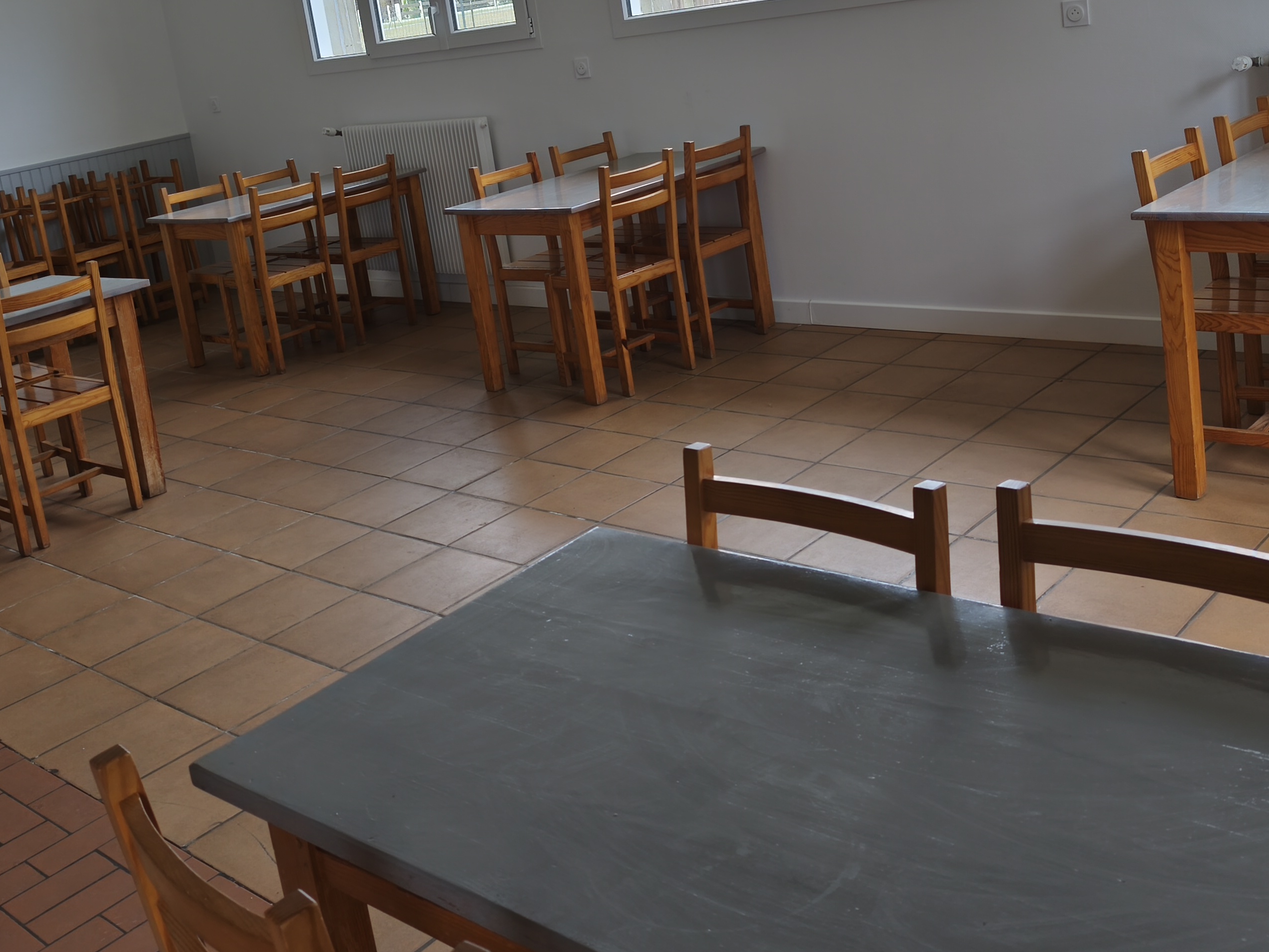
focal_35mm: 37
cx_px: 530
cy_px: 243
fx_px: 1356
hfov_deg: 49.9
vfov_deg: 37.7
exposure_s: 1/99.9
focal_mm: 6.18
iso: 320
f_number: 1.65
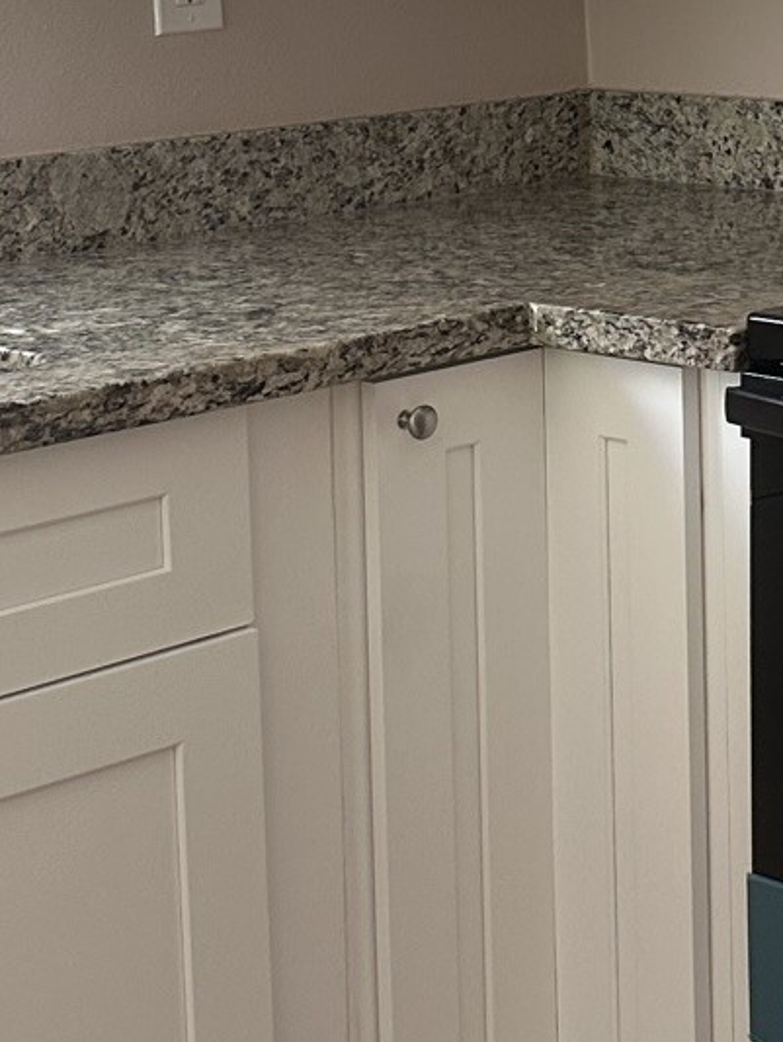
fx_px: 2772
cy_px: -16
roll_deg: +0.2
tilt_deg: -4.5
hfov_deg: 15.1
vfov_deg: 20.6
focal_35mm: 92
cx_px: 1093
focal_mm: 6.86
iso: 160
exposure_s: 1/121
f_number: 1.78
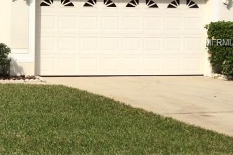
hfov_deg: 21.2
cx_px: -85
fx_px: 550
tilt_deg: -1.0
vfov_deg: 16.0
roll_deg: +0.0
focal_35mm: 85
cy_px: 43
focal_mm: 4.15
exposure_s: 1/2933
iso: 32
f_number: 2.2
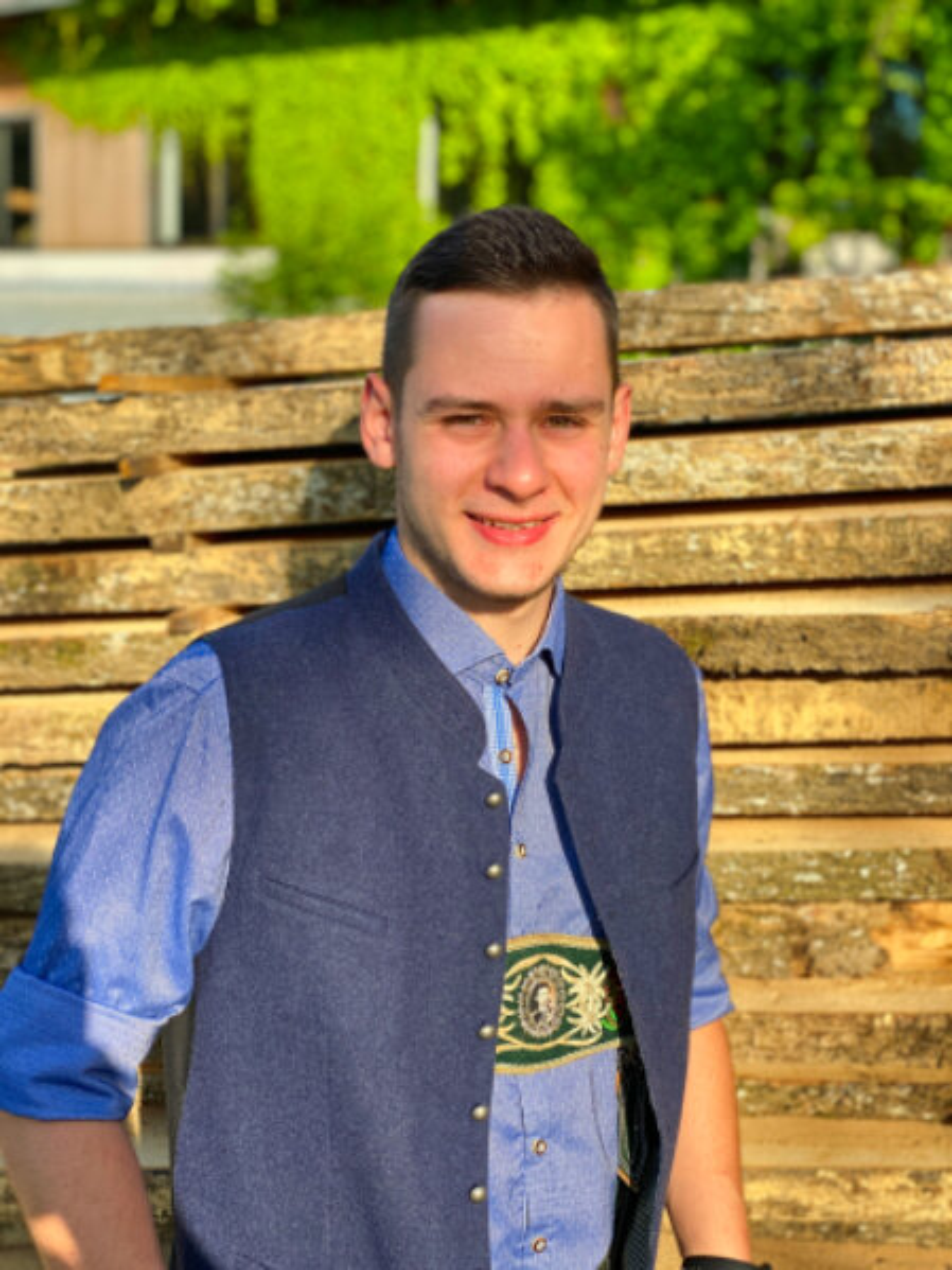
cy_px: 635
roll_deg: -2.5
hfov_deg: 28.0
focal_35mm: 52
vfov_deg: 36.8
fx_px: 1907
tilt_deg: -7.4
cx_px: 476
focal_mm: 6
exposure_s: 1/978
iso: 20
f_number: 2
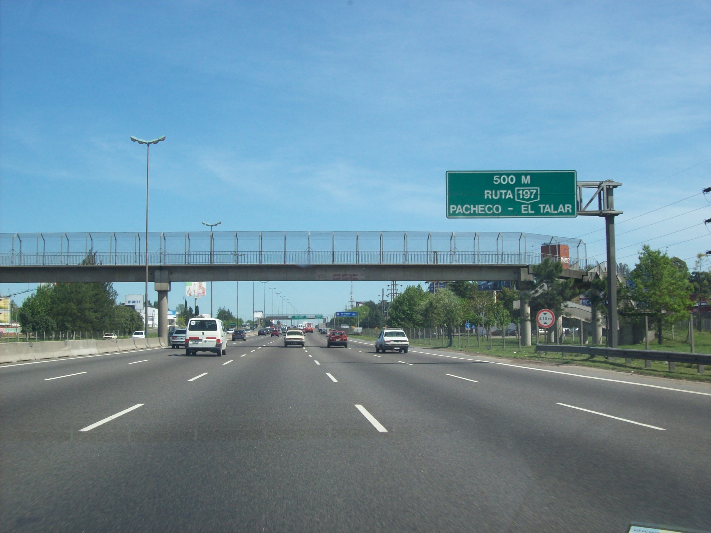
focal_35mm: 45
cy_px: 266
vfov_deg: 32.2
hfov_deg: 42.1
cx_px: 356
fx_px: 924
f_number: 5.4
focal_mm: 7.6
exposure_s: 1/359
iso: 80
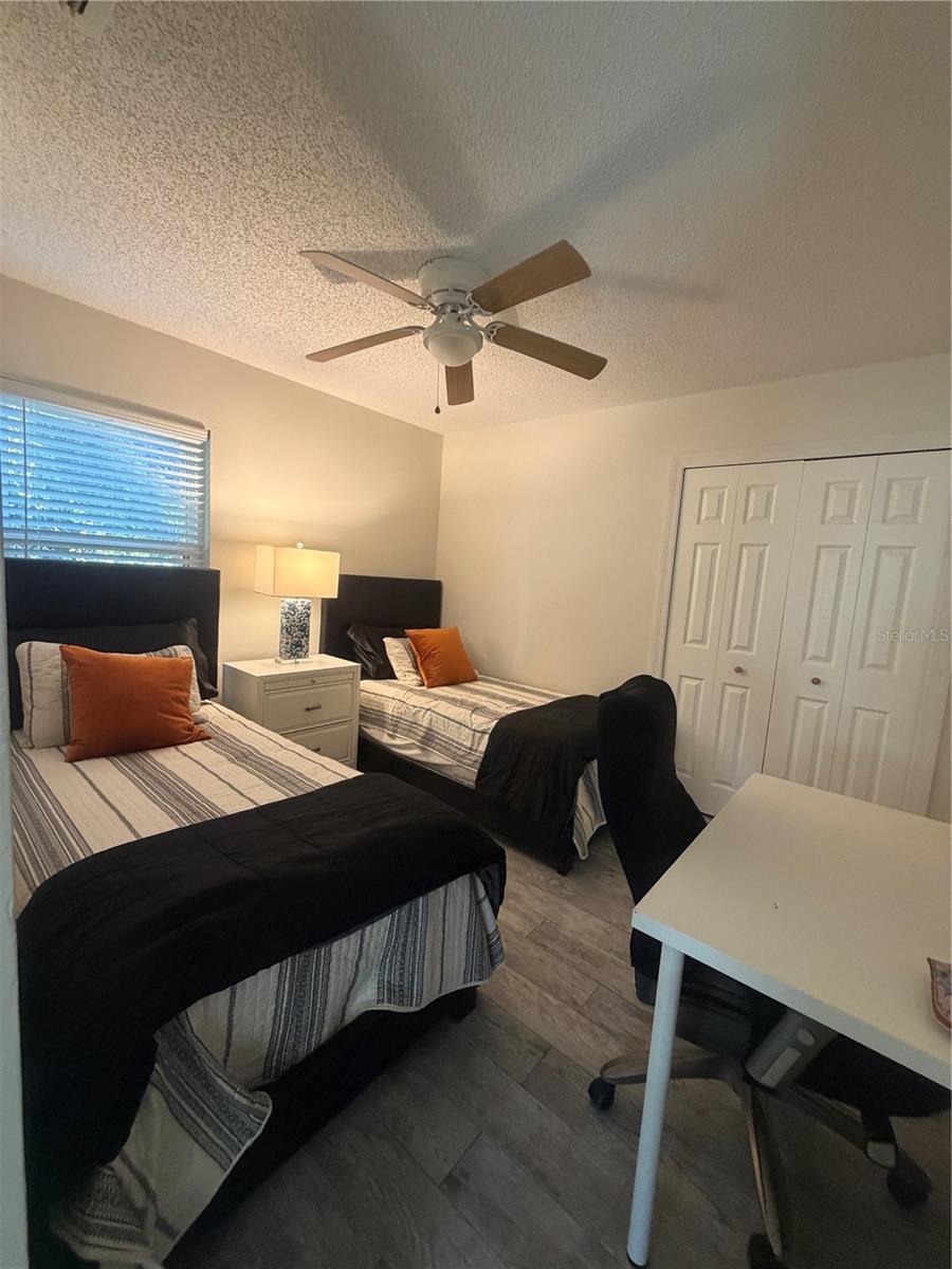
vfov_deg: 102.1
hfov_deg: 85.7
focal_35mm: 14
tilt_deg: -6.9
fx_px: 513
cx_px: 476
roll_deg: -4.2
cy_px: 634
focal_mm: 2.22
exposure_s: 1/60
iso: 400
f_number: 2.2
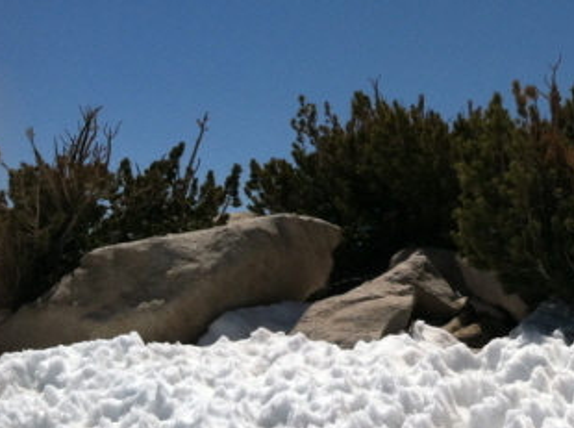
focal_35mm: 79
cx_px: 622
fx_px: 1307
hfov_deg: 23.3
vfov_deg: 18.6
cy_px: 232
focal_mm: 3.85
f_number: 2.8
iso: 80
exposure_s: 1/2591
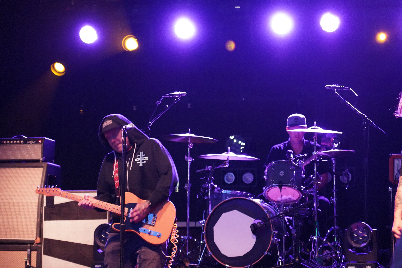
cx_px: 201
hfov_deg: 19.6
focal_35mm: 104
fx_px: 1161
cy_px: 134
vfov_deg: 13.2
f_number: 4
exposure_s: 1/125
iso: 12800
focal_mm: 104
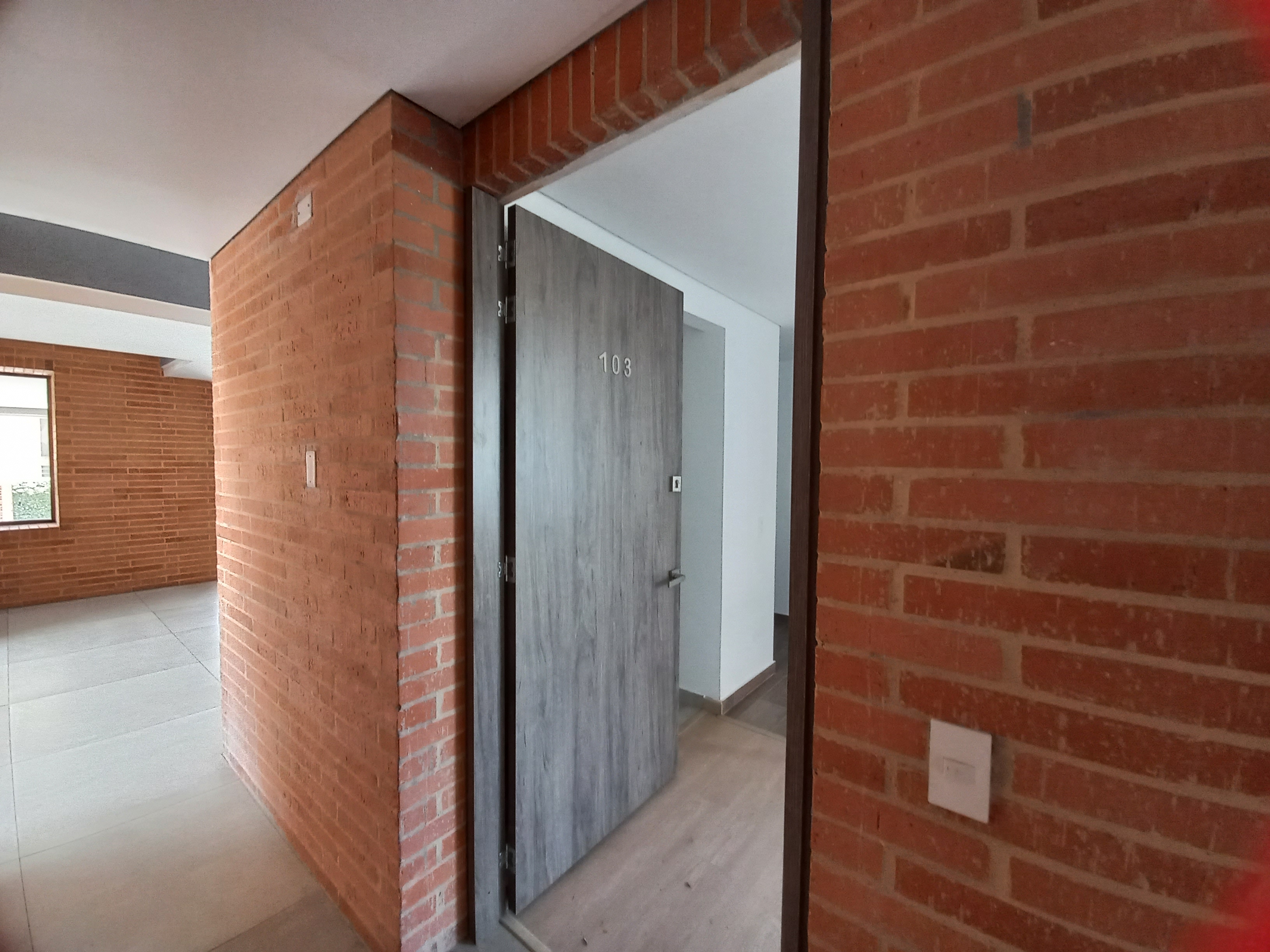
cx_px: 635
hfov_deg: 106.2
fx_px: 477
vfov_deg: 89.9
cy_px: 476
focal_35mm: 13
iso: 160
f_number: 2.2
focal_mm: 1.42
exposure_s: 1/24
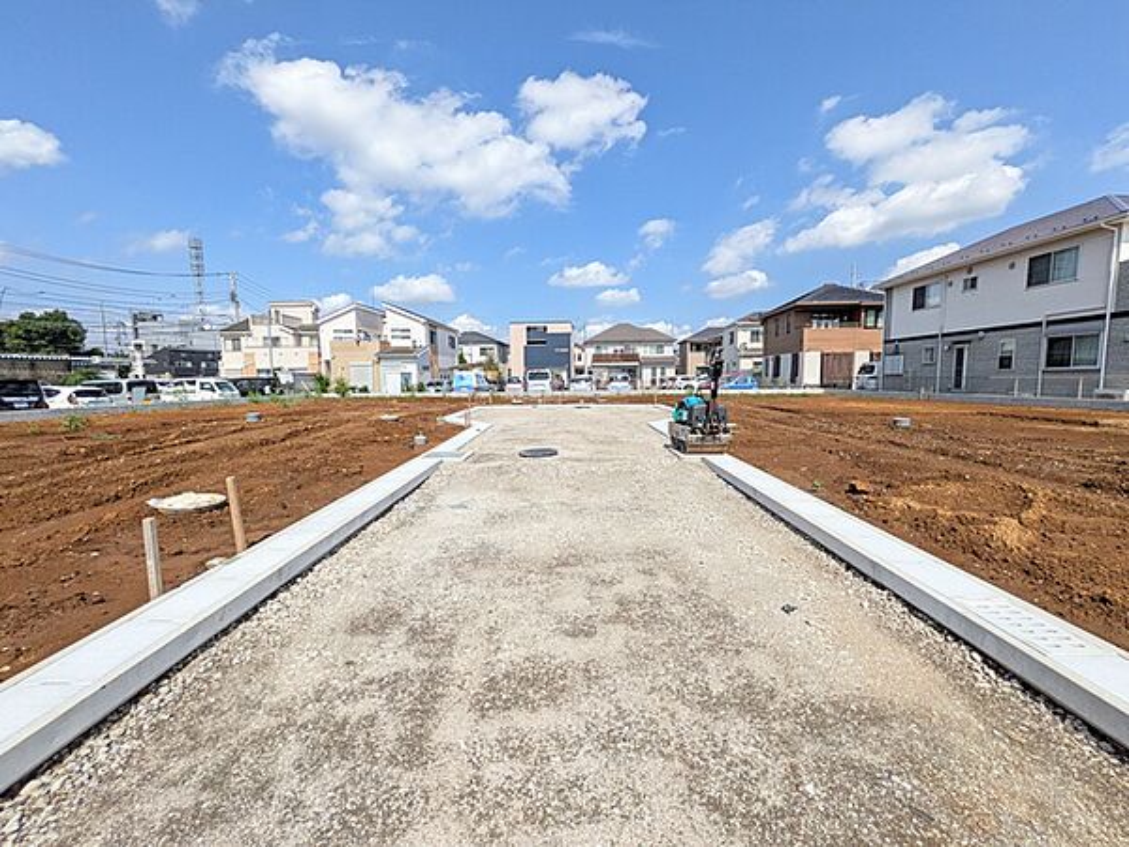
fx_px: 457
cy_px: 424
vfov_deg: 85.7
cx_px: 564
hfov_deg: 102.1
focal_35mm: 14
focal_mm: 1.83
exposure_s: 1/2747
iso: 92
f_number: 2.2
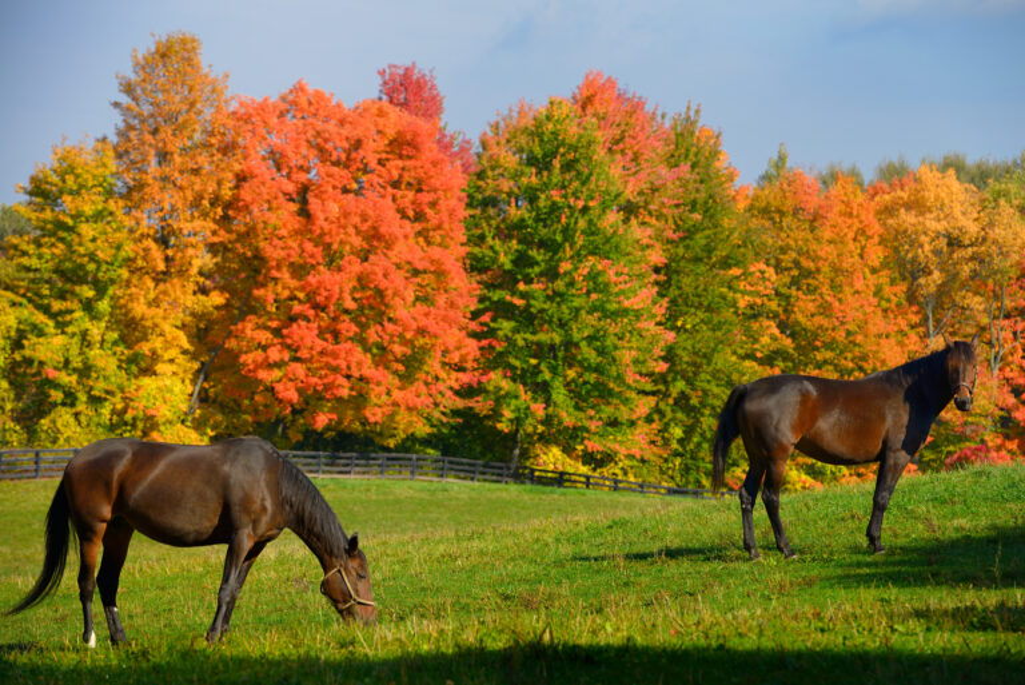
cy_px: 342
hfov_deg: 11.7
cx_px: 512
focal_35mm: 175
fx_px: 4985
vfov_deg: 7.9
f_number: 8
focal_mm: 175
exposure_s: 1/320
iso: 200
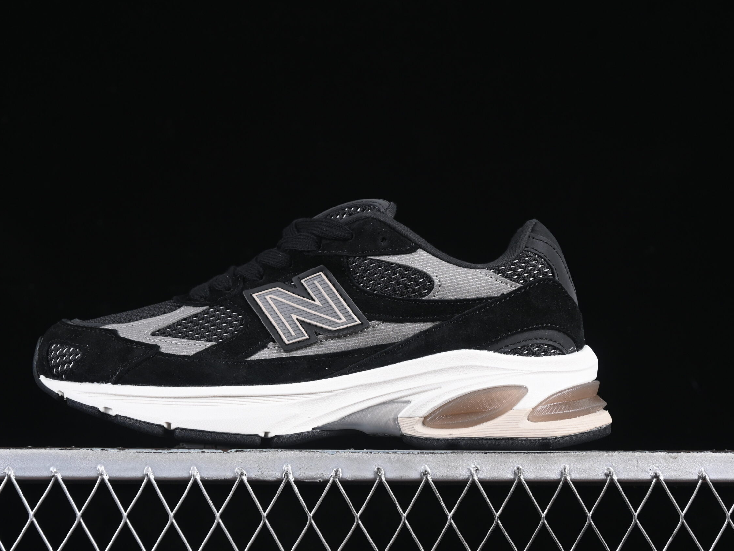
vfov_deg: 18.0
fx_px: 1739
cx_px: 326
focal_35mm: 82
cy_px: 276
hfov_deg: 23.8
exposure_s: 1/60
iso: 160
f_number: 6.3
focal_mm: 50
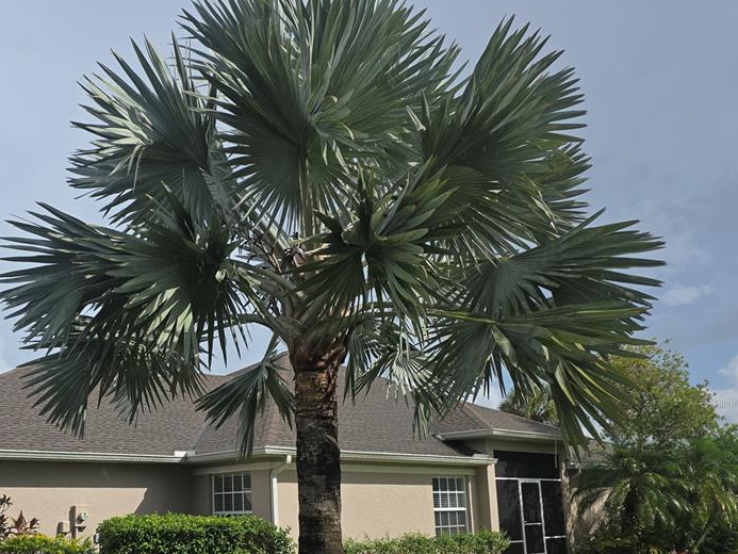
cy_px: 402
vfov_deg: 40.8
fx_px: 725
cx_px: 220
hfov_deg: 52.4
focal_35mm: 34
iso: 12
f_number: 1.7
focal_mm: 6.3
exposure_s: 1/924
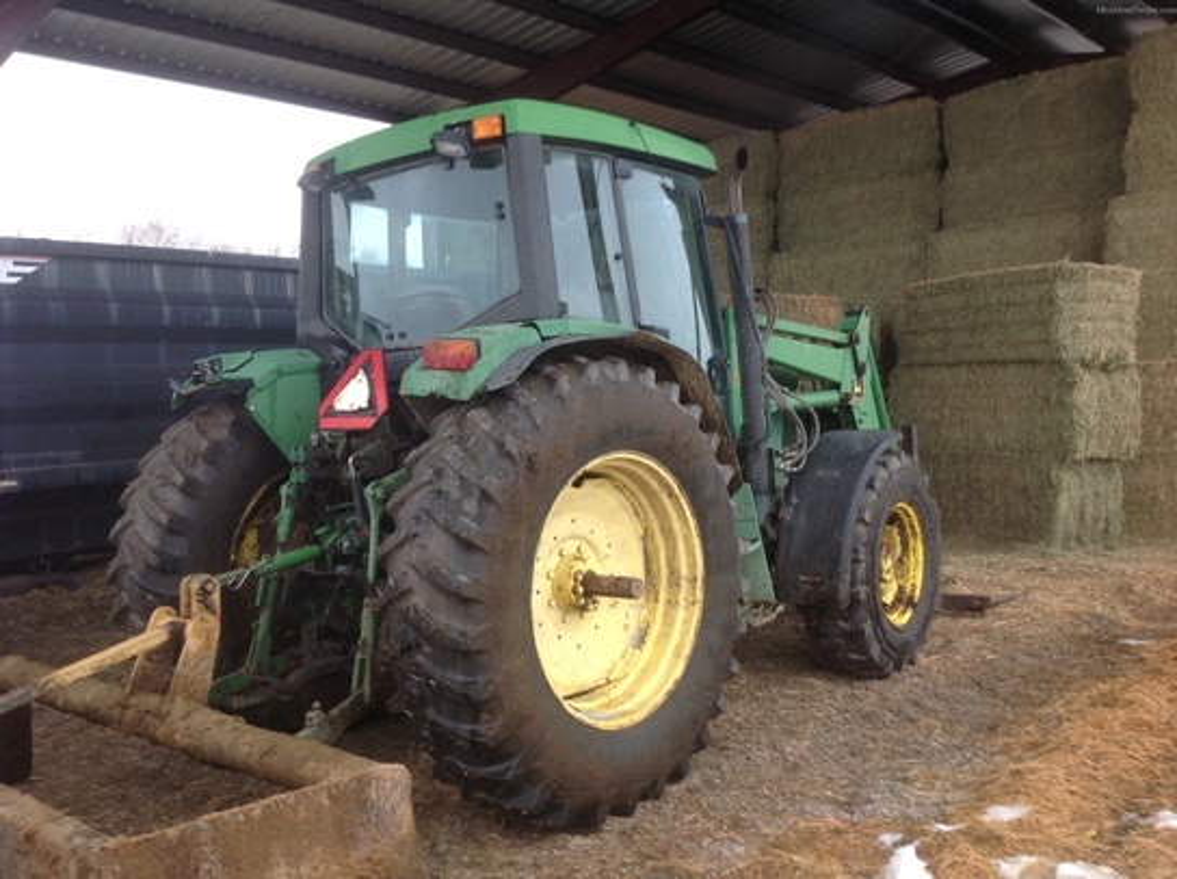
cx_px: 588
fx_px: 1188
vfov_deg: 40.6
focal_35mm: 35
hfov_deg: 52.7
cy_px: 440
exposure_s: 1/60
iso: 80
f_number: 2.4
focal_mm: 4.28
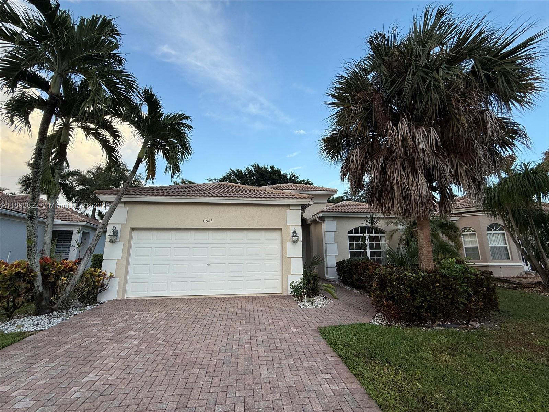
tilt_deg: +11.0
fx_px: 222
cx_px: 274
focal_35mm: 14
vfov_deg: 85.7
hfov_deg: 102.1
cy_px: 206
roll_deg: -0.1
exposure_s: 1/315
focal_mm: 2.22
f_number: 2.2
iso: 50
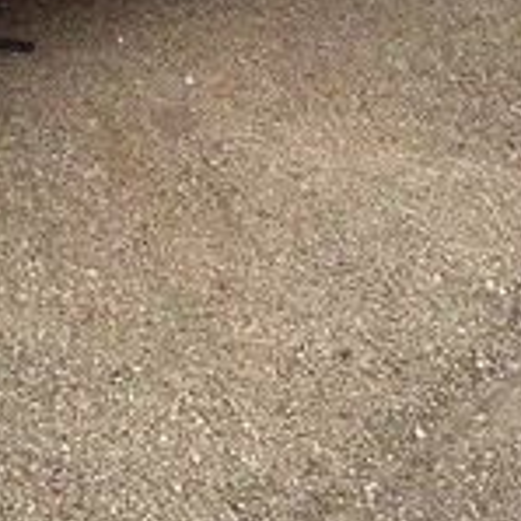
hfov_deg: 14.6
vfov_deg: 12.7
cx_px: -203
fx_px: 1924
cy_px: -635
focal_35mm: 113
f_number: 1.6
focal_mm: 5.1
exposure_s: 1/569
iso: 50
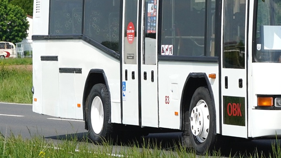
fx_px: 1453
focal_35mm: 195
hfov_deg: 11.0
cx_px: 238
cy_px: 24
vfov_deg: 6.2
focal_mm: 61
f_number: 5.6
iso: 320
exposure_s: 1/2000
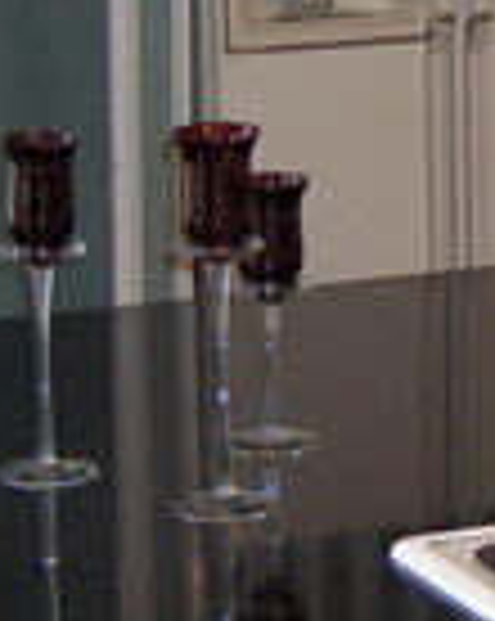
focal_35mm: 176
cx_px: 943
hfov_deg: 8.4
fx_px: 3230
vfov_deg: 10.9
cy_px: -18
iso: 100
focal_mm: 8
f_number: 2.8
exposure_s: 1/60
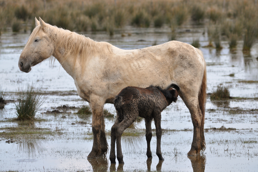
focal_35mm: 270
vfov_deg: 5.1
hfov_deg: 7.6
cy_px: 86
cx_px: 129
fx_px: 1933
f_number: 5.6
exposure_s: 1/1600
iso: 400
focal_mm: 180
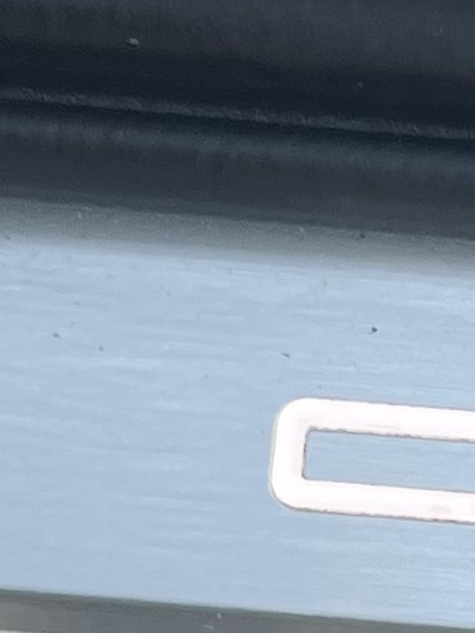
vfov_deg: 9.5
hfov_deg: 7.1
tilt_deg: -70.6
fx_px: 3784
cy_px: 610
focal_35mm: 207
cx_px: 710
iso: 40
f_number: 1.6
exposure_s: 1/122
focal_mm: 5.1
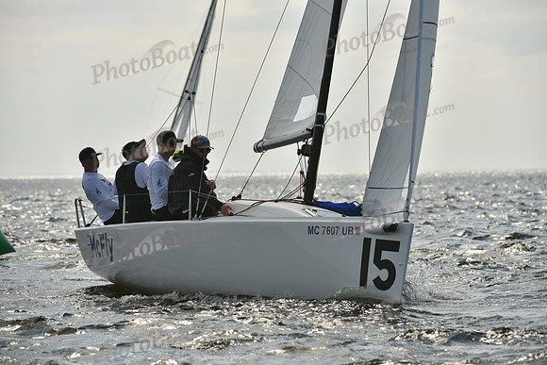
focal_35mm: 220
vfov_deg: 6.2
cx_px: 274
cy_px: 182
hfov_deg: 9.4
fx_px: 3343
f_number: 6.3
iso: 250
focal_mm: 220
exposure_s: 1/2000
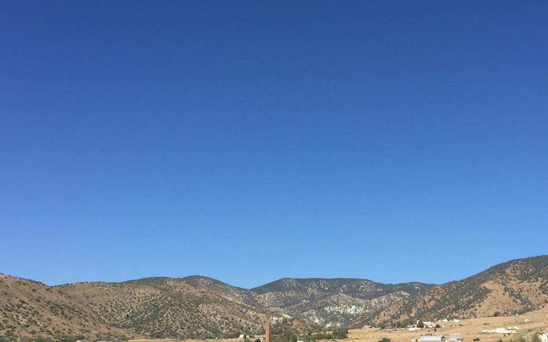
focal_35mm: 48
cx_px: 336
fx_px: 717
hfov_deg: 41.6
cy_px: 219
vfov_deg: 26.8
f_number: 2.2
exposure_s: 1/3049
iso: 32
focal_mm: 4.15
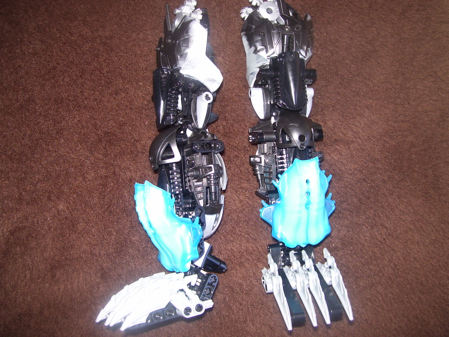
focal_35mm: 36
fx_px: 467
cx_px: 224
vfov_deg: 39.7
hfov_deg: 51.4
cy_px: 168
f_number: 2.7
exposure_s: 1/60
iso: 80
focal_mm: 6
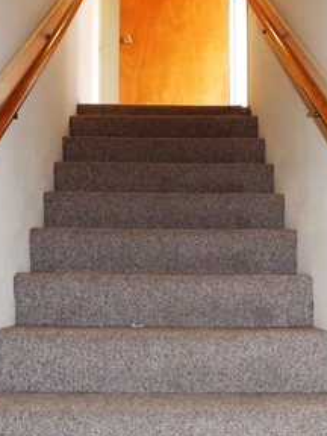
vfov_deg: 46.4
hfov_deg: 35.9
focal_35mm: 40
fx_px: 504
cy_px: 271
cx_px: 177
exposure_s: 1/30
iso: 200
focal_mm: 4.3
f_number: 2.8
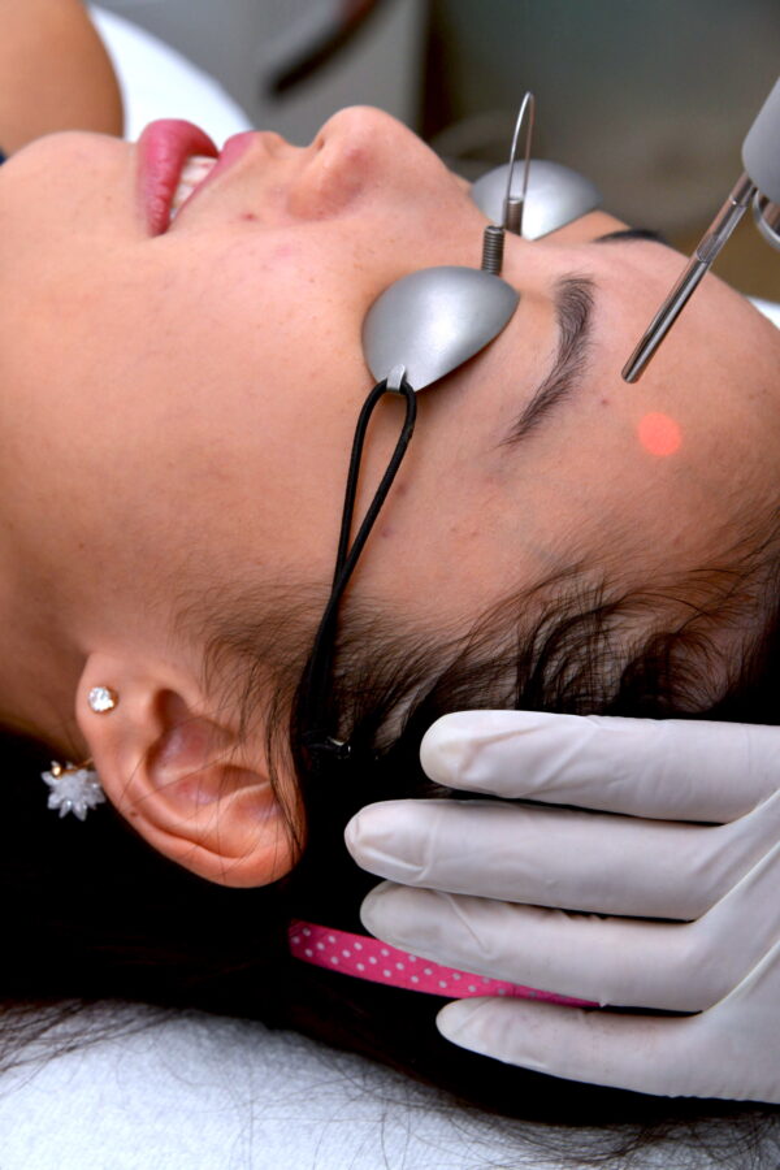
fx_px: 4387
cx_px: 390
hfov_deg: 10.2
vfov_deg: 15.2
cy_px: 585
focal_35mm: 135
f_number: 9
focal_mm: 135
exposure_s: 1/125
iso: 450
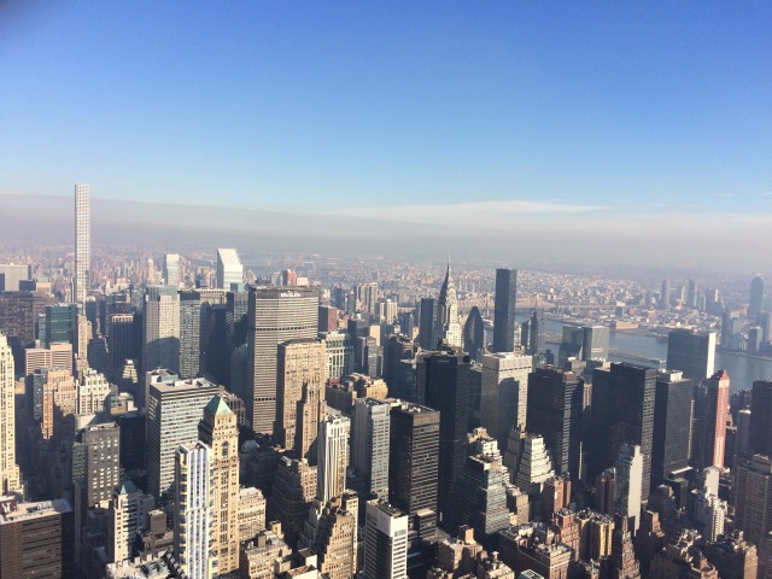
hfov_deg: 61.7
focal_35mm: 29
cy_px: 290
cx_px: 386
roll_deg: -1.3
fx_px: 647
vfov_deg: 48.2
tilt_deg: -5.4
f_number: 2.2
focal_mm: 4.15
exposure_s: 1/2283
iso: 32
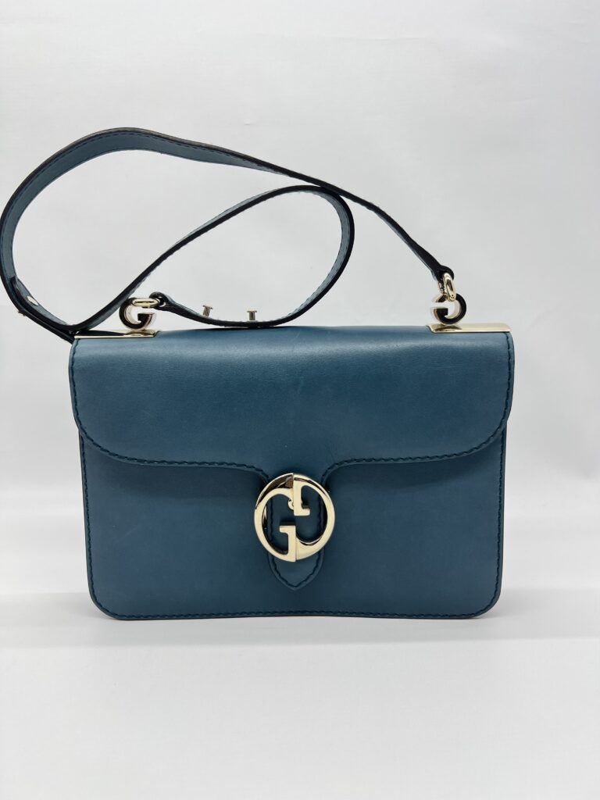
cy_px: 400
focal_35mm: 26
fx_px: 601
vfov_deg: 67.3
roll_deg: +0.4
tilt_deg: -6.6
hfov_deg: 53.1
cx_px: 300
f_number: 1.5
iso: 32
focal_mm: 5.7
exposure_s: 1/140
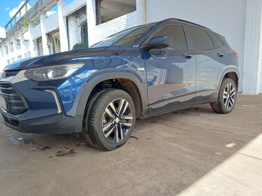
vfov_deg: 53.1
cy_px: 101
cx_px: 127
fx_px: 197
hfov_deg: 67.3
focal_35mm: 26
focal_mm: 4.65
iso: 50
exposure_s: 1/156
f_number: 1.8
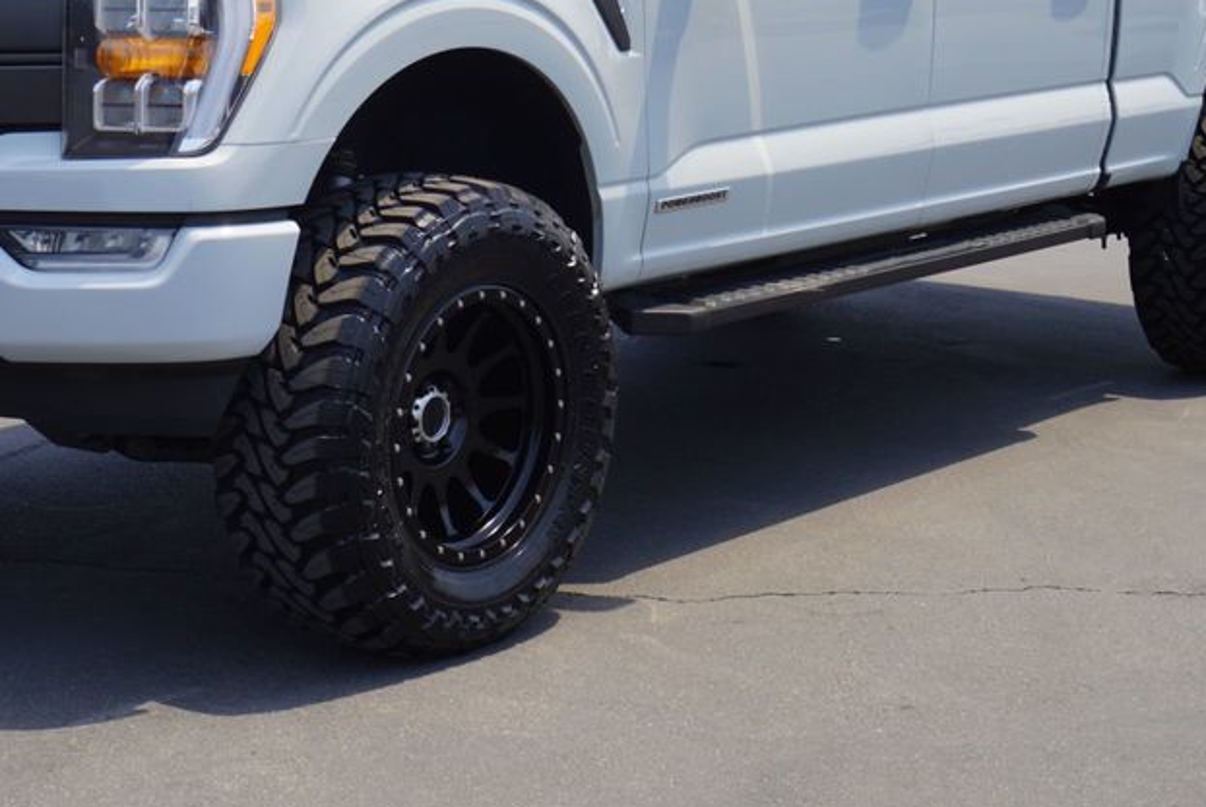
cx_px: 465
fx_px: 2649
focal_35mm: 79
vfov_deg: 17.2
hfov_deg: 25.6
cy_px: 178
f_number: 10
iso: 100
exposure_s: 1/125
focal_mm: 32
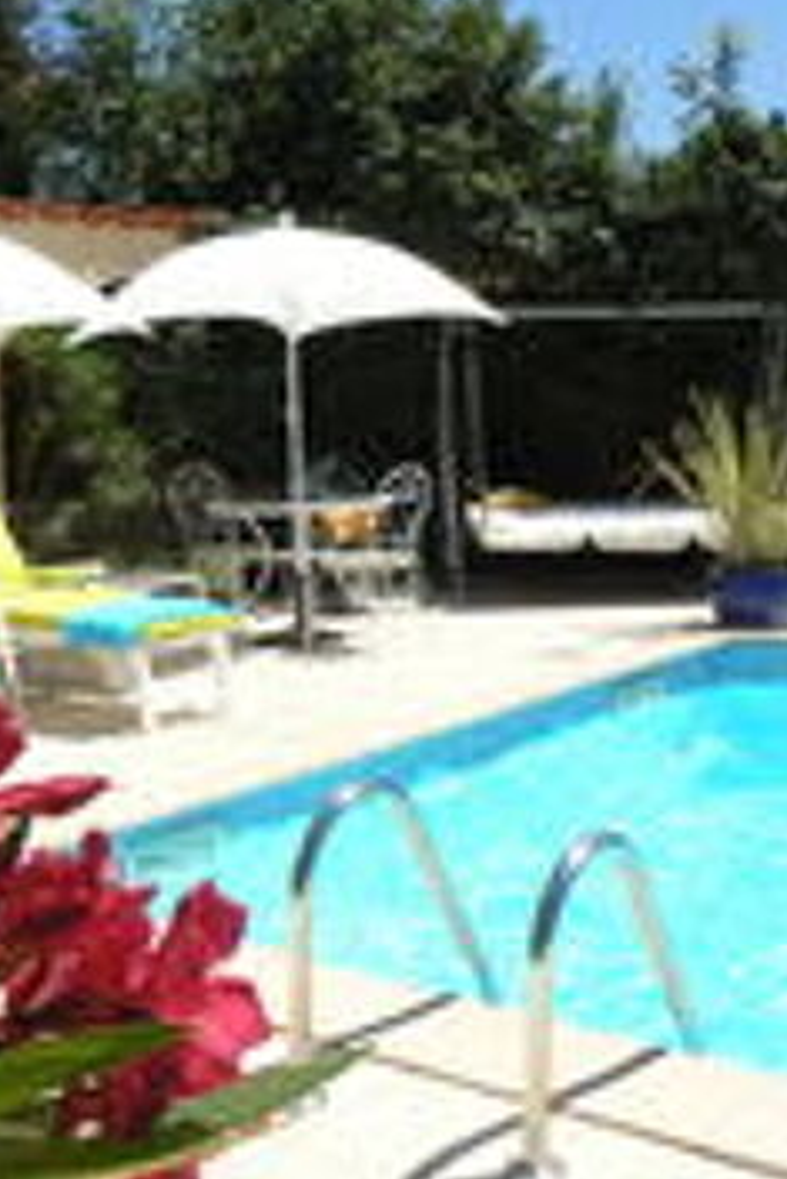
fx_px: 1671
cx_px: 311
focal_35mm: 51
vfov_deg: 38.9
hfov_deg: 26.4
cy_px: 583
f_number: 8
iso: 400
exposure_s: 1/2000
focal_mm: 6
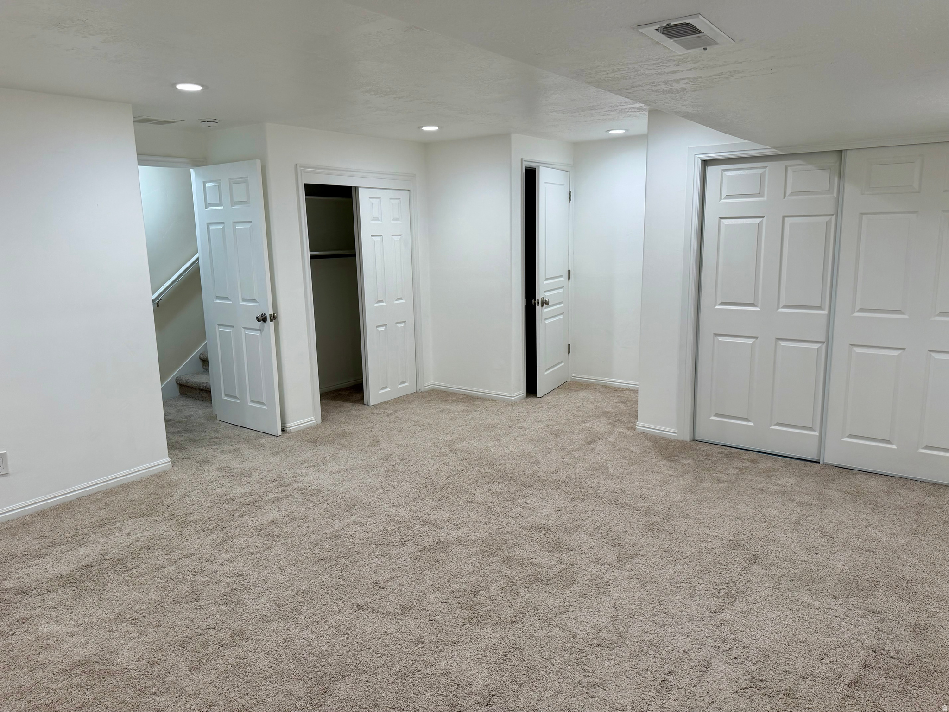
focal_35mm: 24
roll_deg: +2.0
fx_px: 658
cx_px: 474
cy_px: 356
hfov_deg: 71.6
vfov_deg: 56.8
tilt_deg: -9.1
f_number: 1.78
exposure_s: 1/120
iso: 125
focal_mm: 6.76
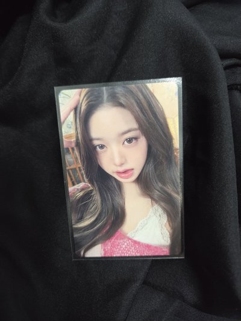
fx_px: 213
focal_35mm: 23
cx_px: 120
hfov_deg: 58.9
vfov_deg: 73.9
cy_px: 160
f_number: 1.8
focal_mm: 5.4
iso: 1000
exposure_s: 1/120
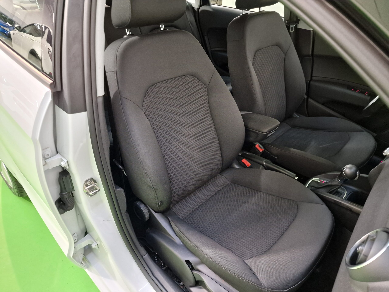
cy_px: 146
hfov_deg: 73.9
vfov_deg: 58.9
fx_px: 258
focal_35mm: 23
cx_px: 194
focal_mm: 6.4
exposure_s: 1/33
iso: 500
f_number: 1.8
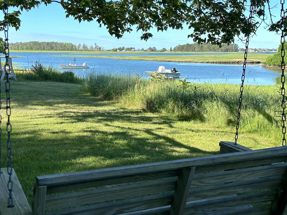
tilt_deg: -8.0
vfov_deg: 27.0
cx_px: 146
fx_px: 448
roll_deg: -0.9
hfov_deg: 35.5
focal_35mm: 54
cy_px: 105
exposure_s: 1/1639
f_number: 1.78
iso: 64
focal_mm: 6.86
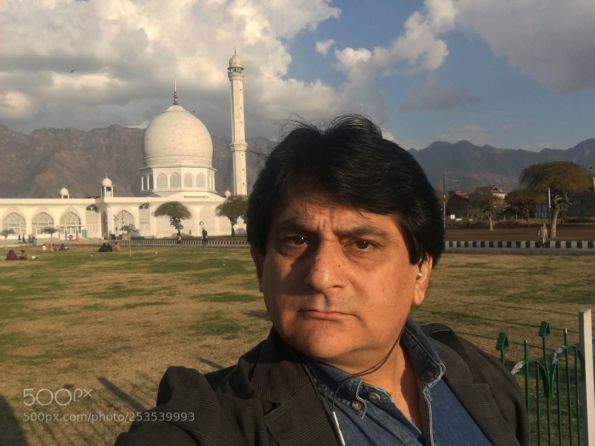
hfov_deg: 58.4
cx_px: 298
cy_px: 223
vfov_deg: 45.4
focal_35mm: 31
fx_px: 533
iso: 32
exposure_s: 1/1416
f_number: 2.2
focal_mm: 2.65
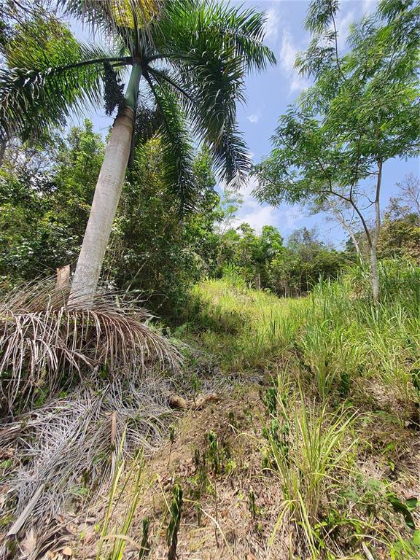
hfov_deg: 89.9
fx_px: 210
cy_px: 280
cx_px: 210
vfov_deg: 106.2
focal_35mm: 13
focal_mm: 1.74
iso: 50
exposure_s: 1/612
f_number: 2.2
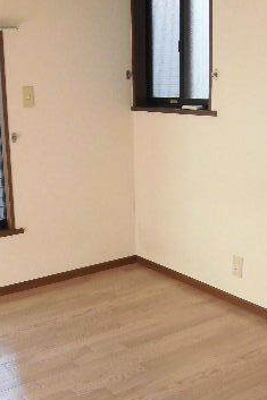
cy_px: 207
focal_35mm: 49
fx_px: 546
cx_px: 101
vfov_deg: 40.4
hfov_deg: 27.4
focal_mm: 4.7
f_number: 2.8
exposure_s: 1/100
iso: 100
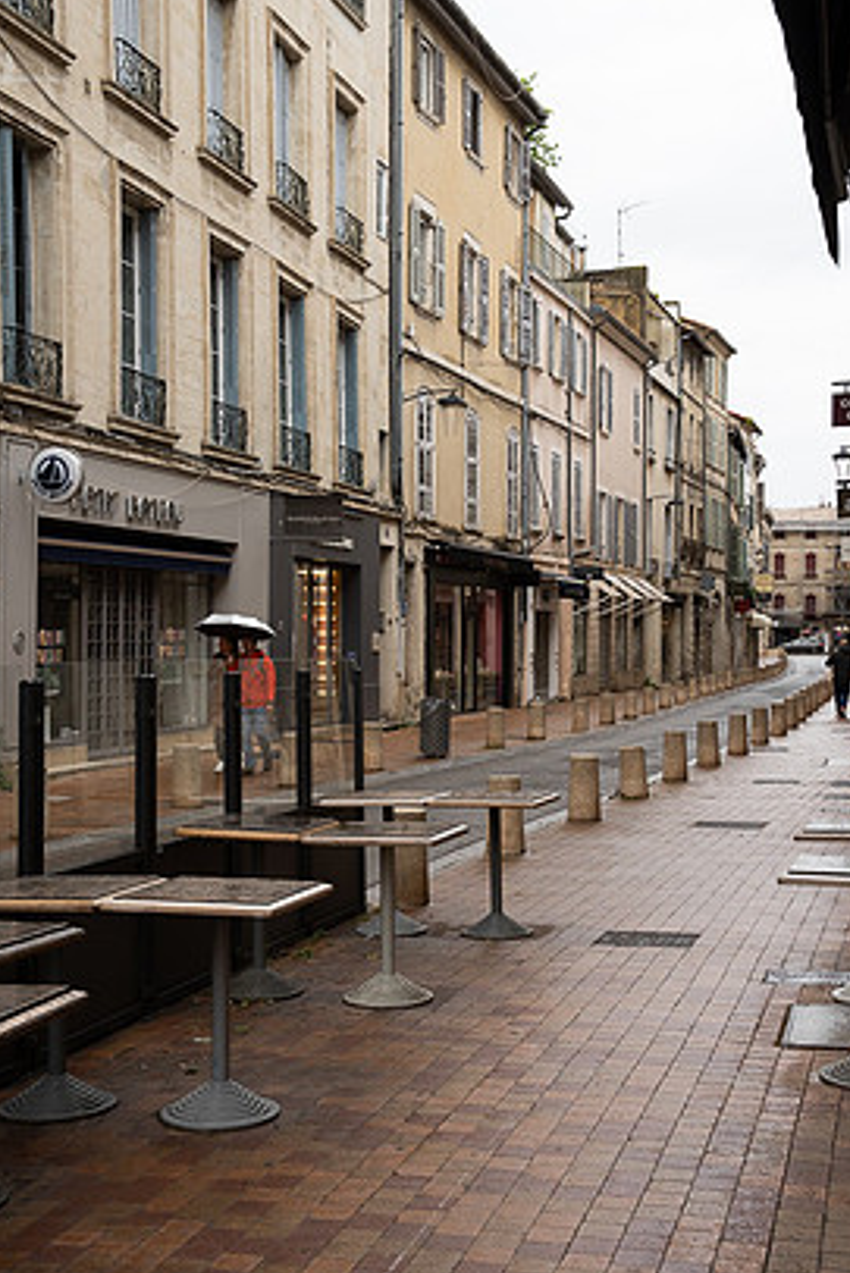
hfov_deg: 26.5
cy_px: 624
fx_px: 1805
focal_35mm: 51
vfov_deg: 38.9
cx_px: 408
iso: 800
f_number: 16
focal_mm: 46
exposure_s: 1/160
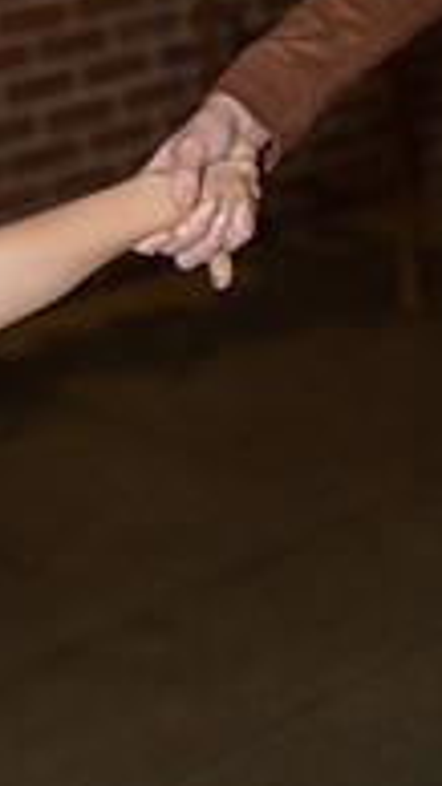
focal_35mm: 97
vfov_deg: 21.8
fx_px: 2023
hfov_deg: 12.4
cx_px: 308
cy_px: 203
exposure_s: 1/125
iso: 1600
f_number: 2.8
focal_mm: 40
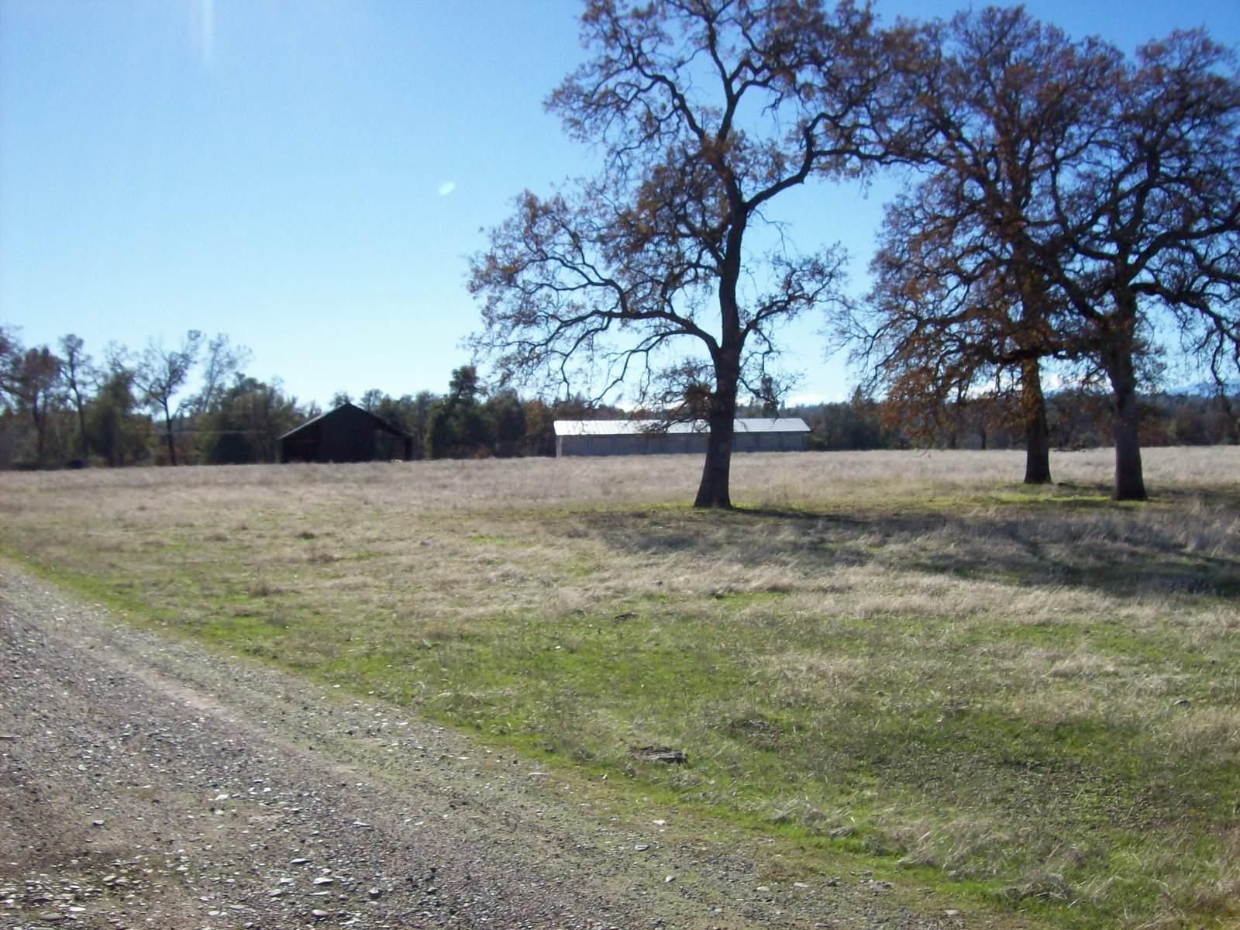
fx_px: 1290
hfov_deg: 51.4
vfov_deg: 39.7
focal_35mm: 36
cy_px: 465
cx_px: 620
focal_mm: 6
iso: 80
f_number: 4.8
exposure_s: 1/730
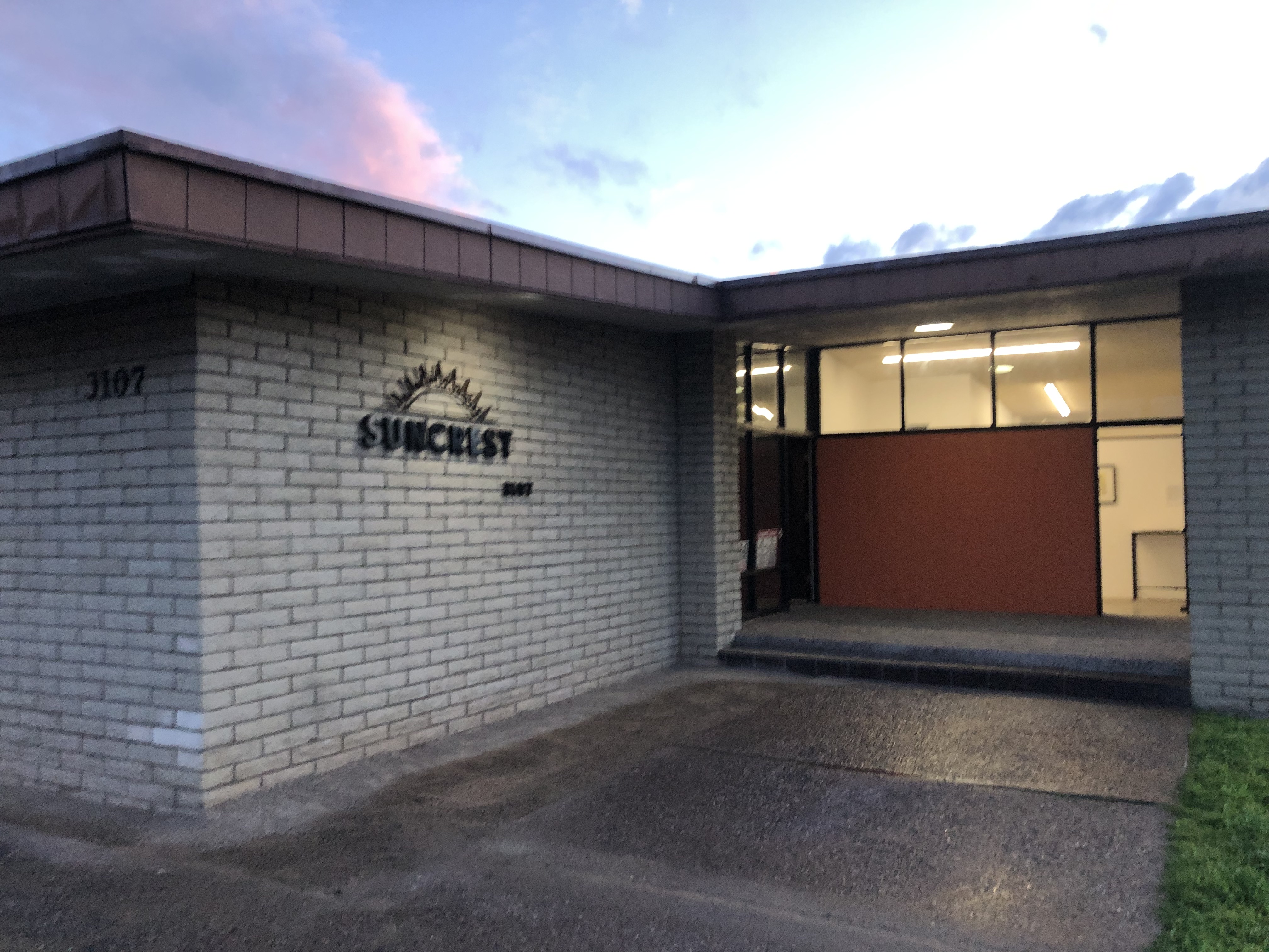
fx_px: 1026
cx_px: 634
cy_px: 476
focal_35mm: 28
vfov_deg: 49.7
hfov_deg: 63.4
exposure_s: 1/15
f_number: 1.8
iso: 64
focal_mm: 3.99
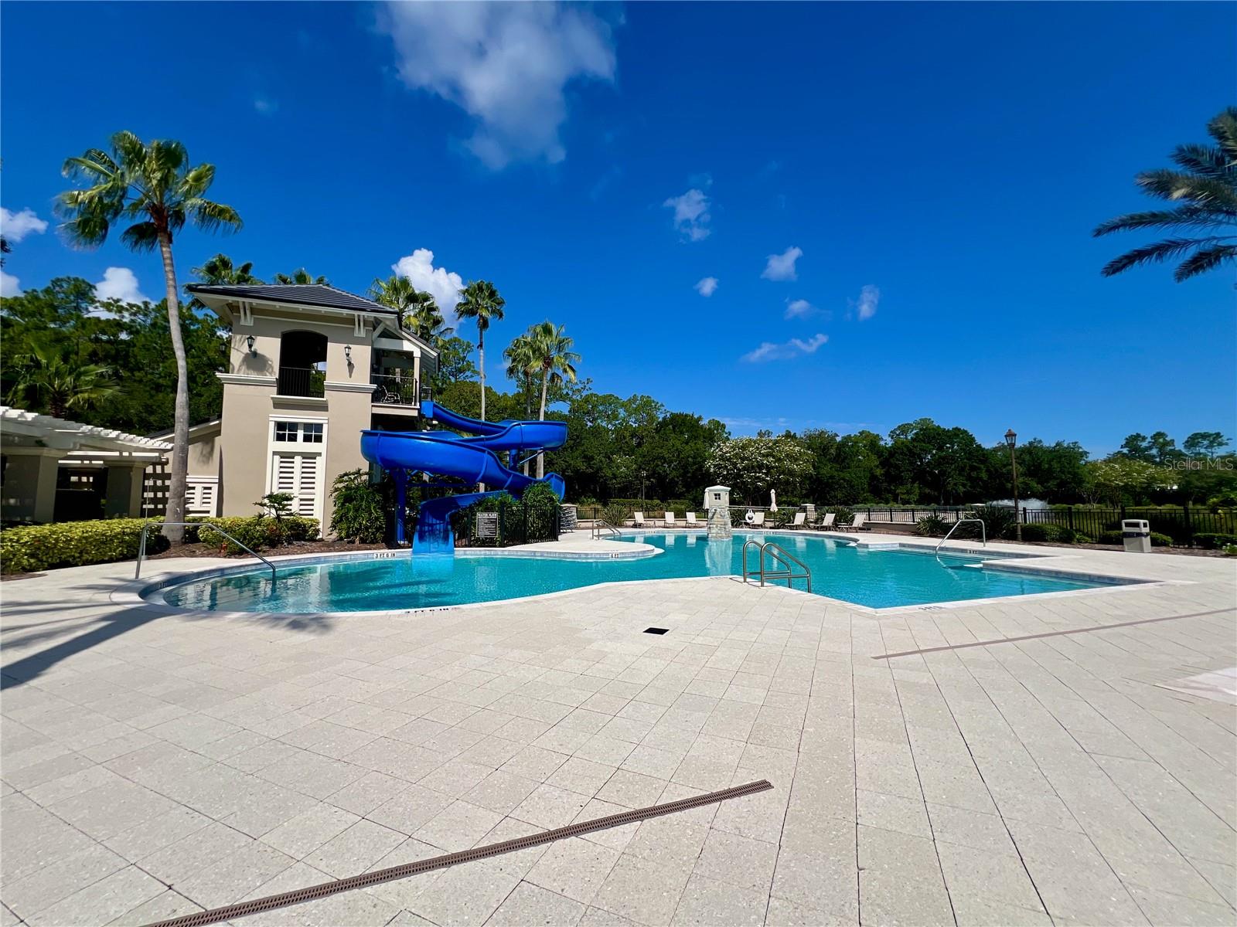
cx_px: 618
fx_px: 465
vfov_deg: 89.9
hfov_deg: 106.2
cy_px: 464
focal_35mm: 13
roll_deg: +0.3
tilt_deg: +3.4
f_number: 1.8
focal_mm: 1.57
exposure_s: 1/3125
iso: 32
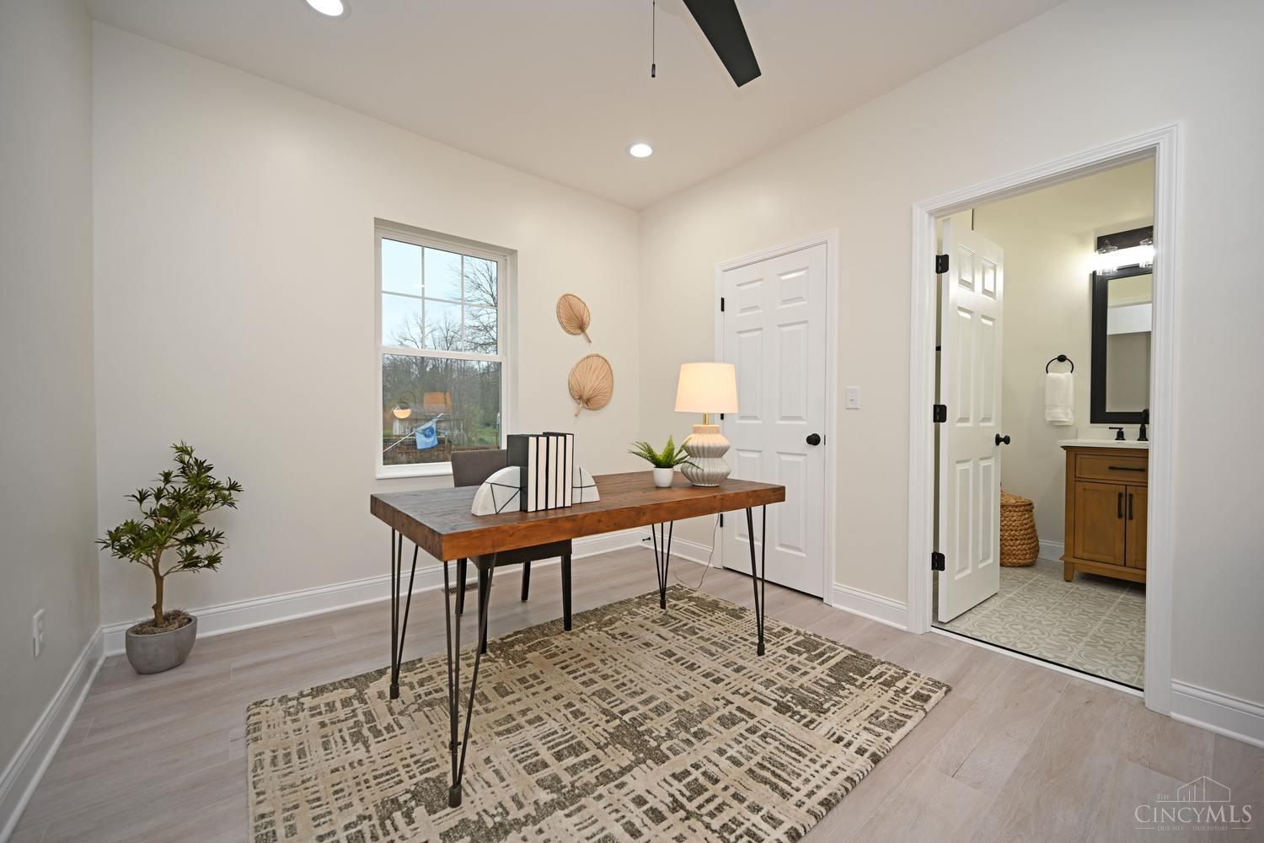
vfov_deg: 81.2
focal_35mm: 14
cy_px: 422
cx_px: 632
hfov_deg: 104.3
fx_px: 492
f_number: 4
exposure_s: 1/60
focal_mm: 14
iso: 250
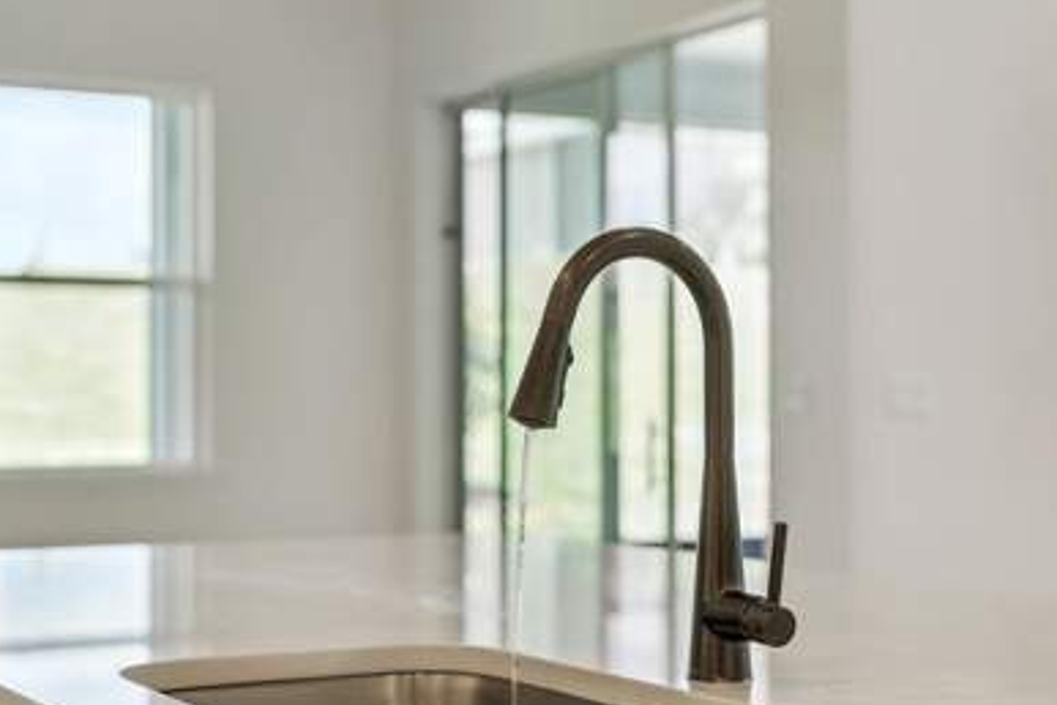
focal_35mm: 62
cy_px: 414
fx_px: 1820
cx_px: 546
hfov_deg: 32.4
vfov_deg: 21.9
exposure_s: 1/500
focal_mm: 50
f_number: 2.8
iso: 400
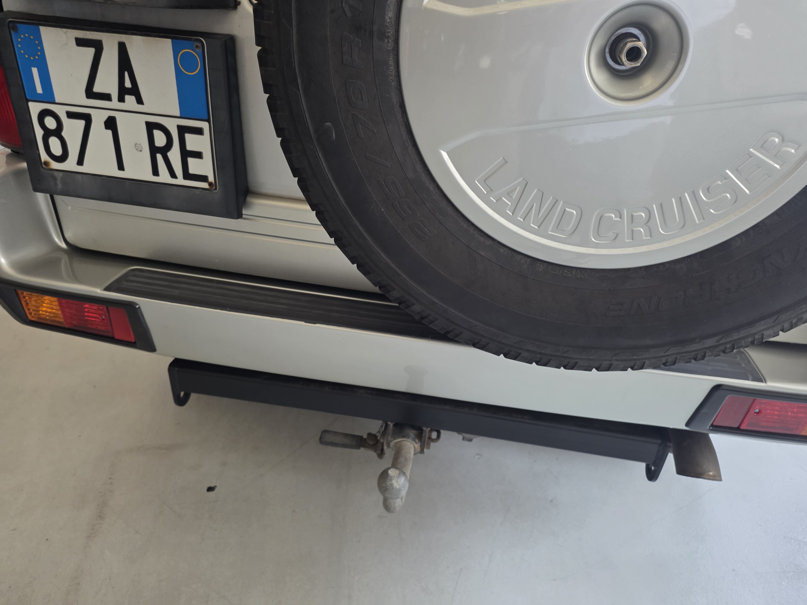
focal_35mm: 23
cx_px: 404
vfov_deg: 58.9
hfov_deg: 73.9
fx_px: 536
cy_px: 302
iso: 500
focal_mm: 6.25
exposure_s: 1/100
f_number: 1.7
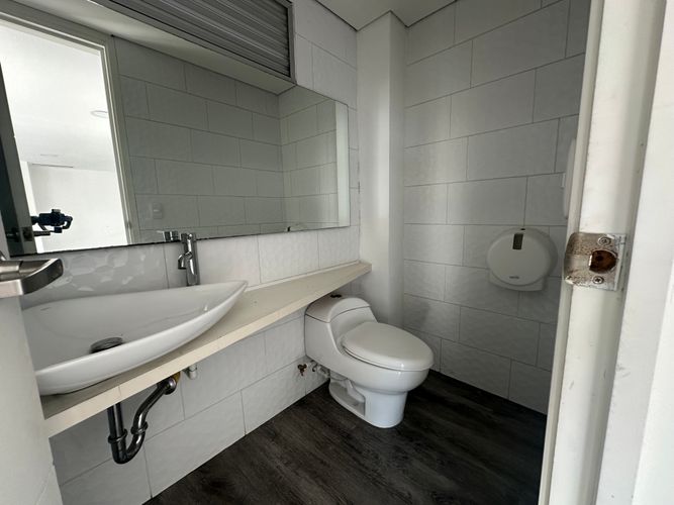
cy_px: 252
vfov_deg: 85.7
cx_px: 337
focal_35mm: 14
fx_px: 273
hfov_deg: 102.1
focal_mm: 2.22
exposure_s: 1/99
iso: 125
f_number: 2.2
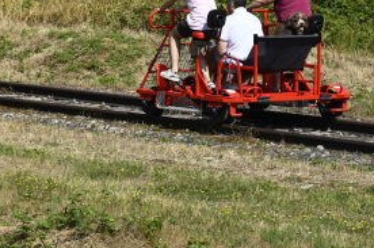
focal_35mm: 188
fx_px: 1950
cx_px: 43
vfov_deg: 7.3
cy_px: 79
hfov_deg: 10.9
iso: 320
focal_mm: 74
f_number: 10
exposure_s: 1/640
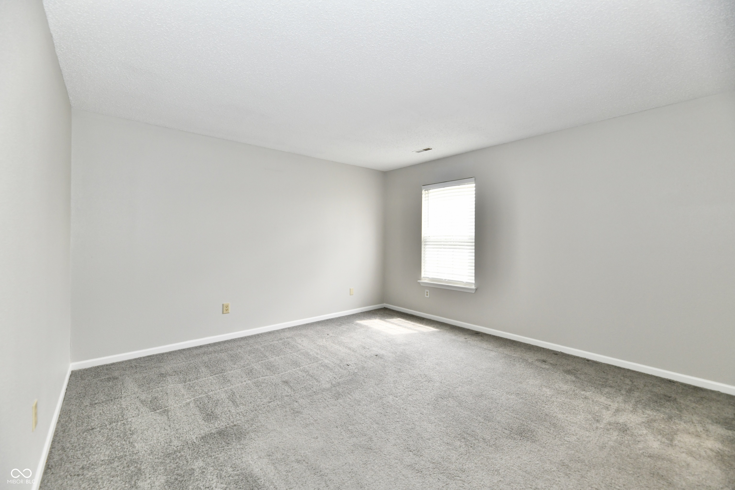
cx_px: 368
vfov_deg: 81.2
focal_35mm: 14
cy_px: 245
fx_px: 286
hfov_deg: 104.3
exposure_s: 1/80
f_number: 6.3
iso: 640
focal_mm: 14
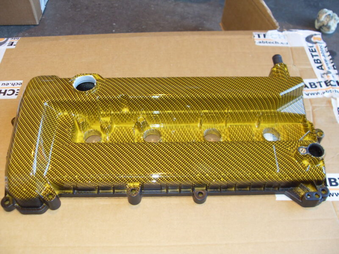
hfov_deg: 52.6
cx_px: 170
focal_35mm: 35
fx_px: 343
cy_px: 127
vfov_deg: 40.7
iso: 100
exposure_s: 1/45
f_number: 2.8
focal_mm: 6.3
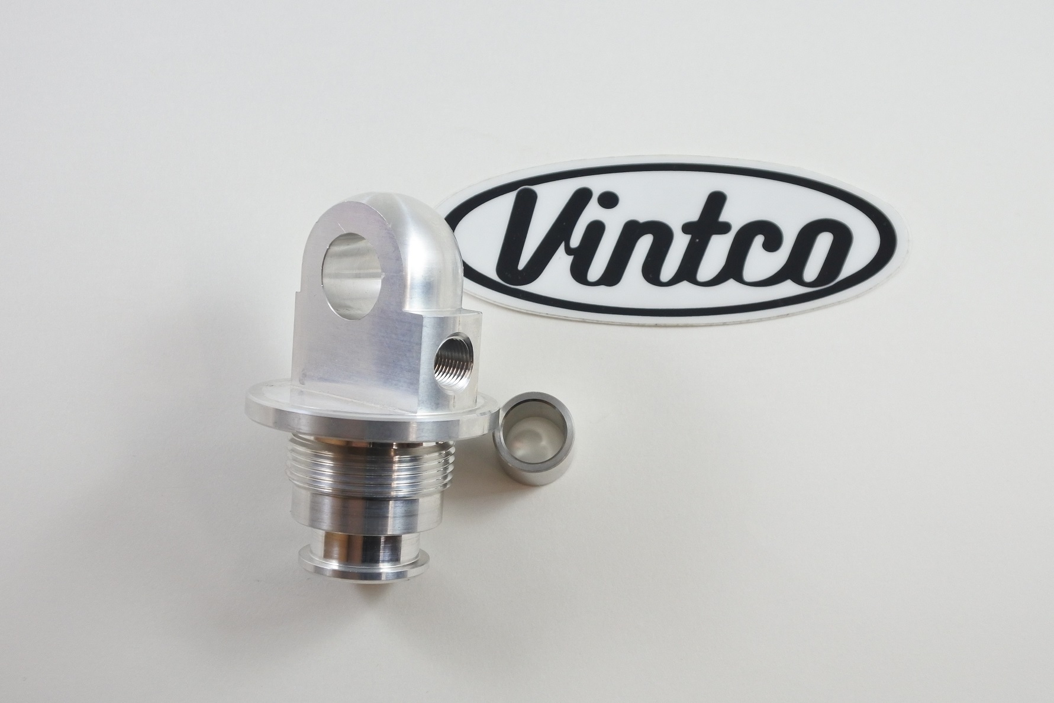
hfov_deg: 43.6
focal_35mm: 45
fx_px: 1318
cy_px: 352
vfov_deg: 29.9
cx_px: 527
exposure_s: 1/125
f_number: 4.5
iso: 500
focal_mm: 16.8
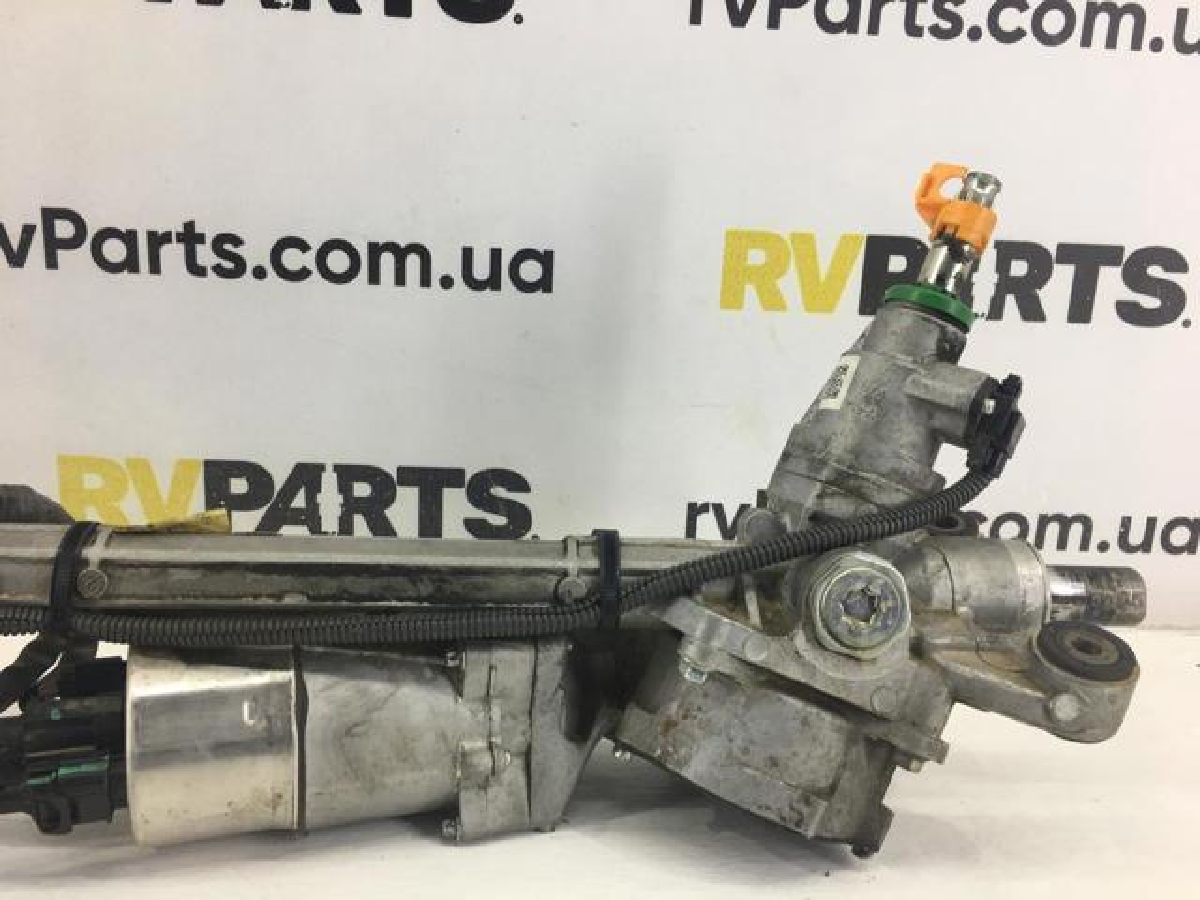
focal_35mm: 29
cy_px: 450
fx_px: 1005
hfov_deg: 61.7
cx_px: 600
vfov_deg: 48.2
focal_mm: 4.15
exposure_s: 1/50
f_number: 2.2
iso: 32
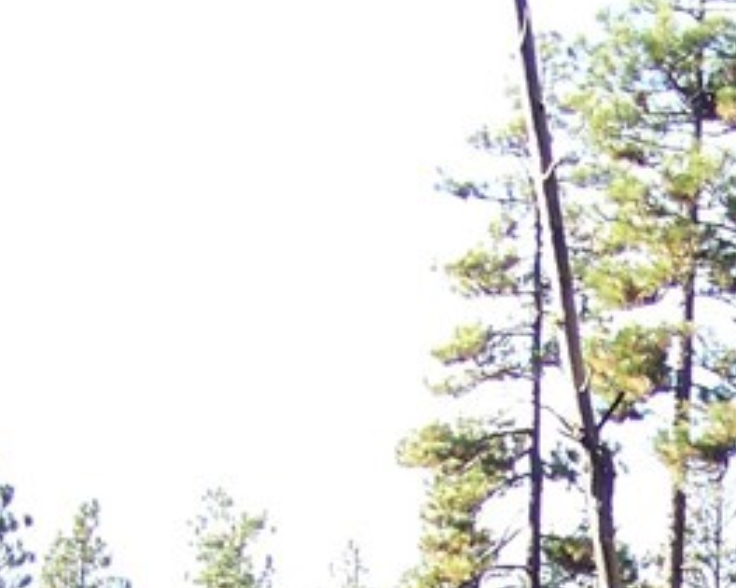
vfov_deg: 10.8
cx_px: 910
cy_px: 921
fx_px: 2982
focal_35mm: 137
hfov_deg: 13.6
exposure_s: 1/60
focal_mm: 5.85
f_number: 2.8
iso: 64
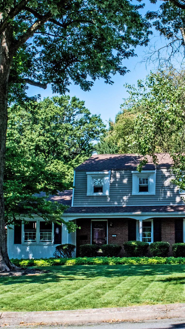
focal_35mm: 64
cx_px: 139
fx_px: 556
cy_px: 164
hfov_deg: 18.8
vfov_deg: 32.9
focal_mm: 27
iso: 1000
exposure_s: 1/160
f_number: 25
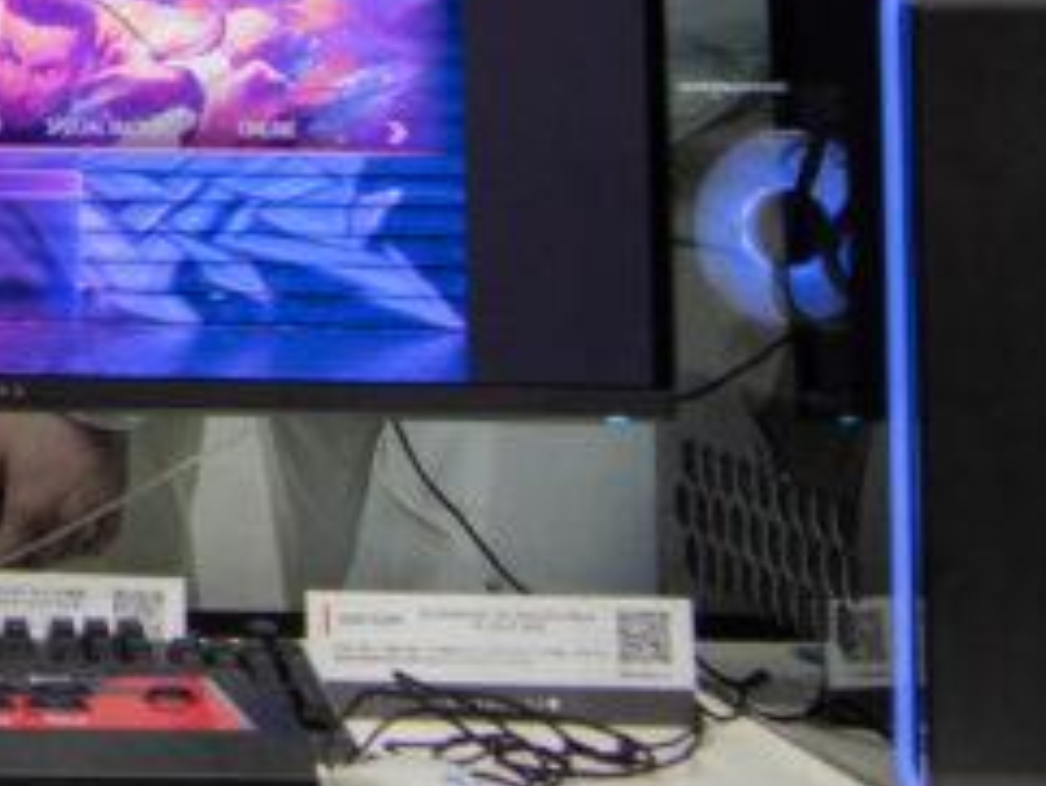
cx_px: -664
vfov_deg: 12.1
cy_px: -206
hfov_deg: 15.0
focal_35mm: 119
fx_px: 3598
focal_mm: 14
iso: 800
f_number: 3.5
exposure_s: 1/125
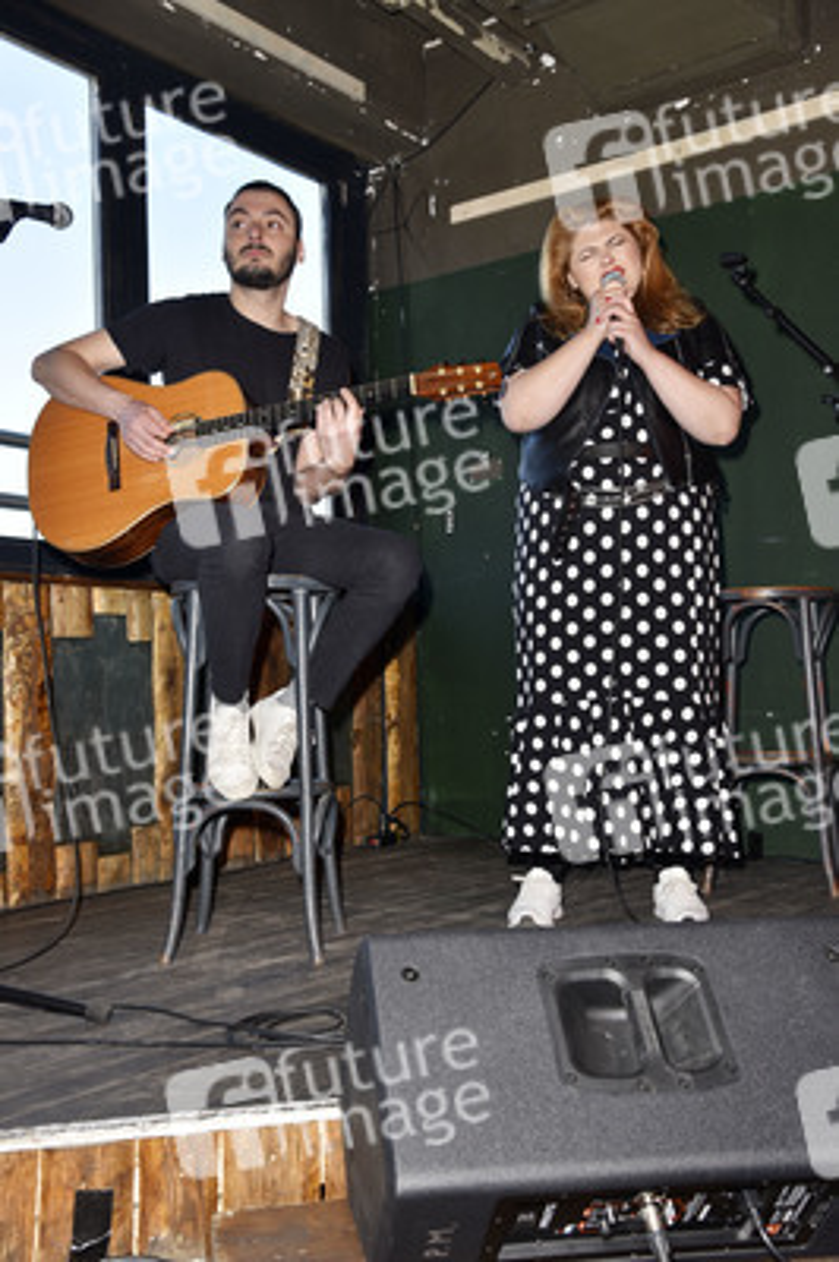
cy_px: 631
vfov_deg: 50.7
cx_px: 420
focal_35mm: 38
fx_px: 1331
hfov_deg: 35.0
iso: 200
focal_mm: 38
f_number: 5.6
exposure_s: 1/160
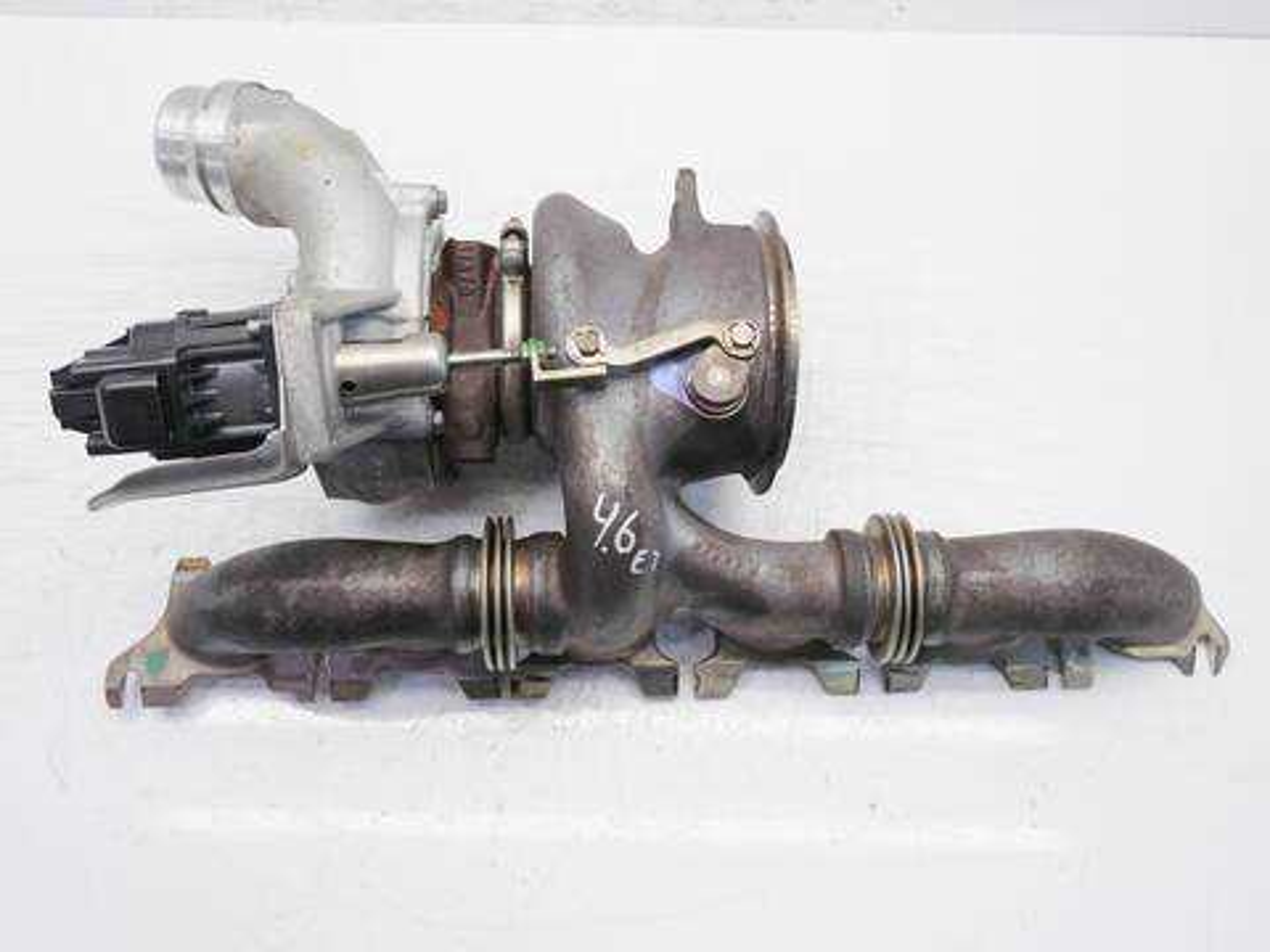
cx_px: 635
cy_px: 476
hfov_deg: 56.8
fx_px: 1174
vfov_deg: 44.2
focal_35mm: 32
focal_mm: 16
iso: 200
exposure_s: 1/80
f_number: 3.9
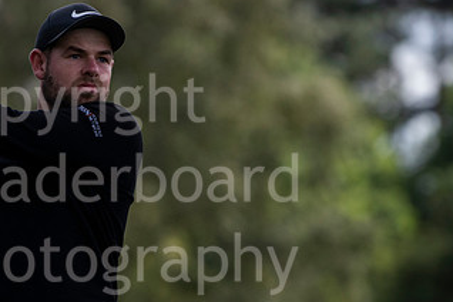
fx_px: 11010
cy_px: 192
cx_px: 117
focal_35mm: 875
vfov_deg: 1.6
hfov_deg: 2.4
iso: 800
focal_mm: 320
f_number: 5.6
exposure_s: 1/1600
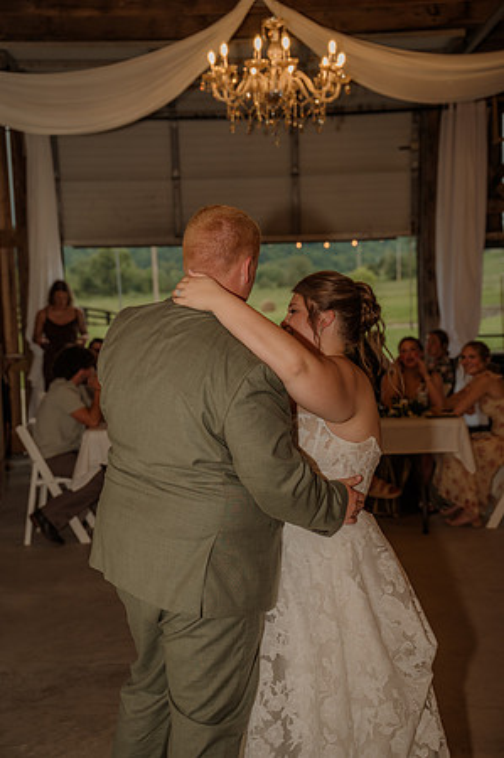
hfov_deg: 25.5
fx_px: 1115
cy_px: 379
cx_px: 252
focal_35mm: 53
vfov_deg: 37.6
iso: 320
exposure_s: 1/200
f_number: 4
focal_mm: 53
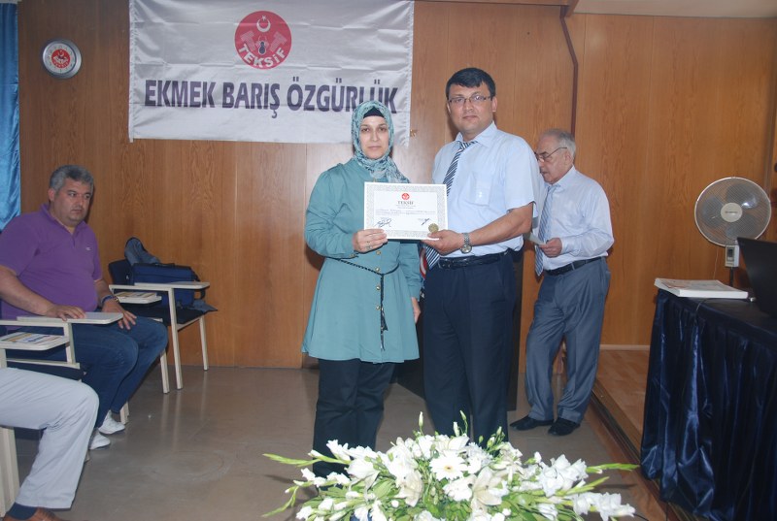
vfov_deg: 40.1
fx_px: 714
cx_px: 388
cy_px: 260
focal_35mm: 33
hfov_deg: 57.1
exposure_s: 1/60
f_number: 4
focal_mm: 22
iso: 200
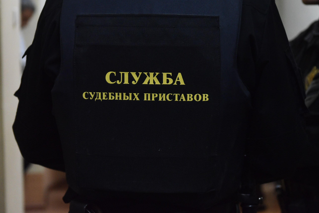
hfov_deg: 24.1
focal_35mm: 84
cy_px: 60
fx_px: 745
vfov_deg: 16.2
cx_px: 205
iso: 3200
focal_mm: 58
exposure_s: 1/125
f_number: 3.2
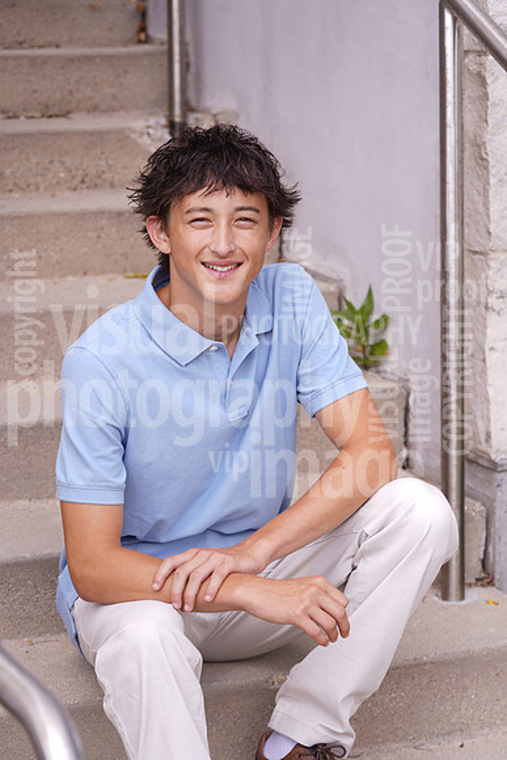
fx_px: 1963
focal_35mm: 93
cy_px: 380
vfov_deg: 21.9
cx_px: 254
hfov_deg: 14.7
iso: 64
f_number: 5
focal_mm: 93
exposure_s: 1/100
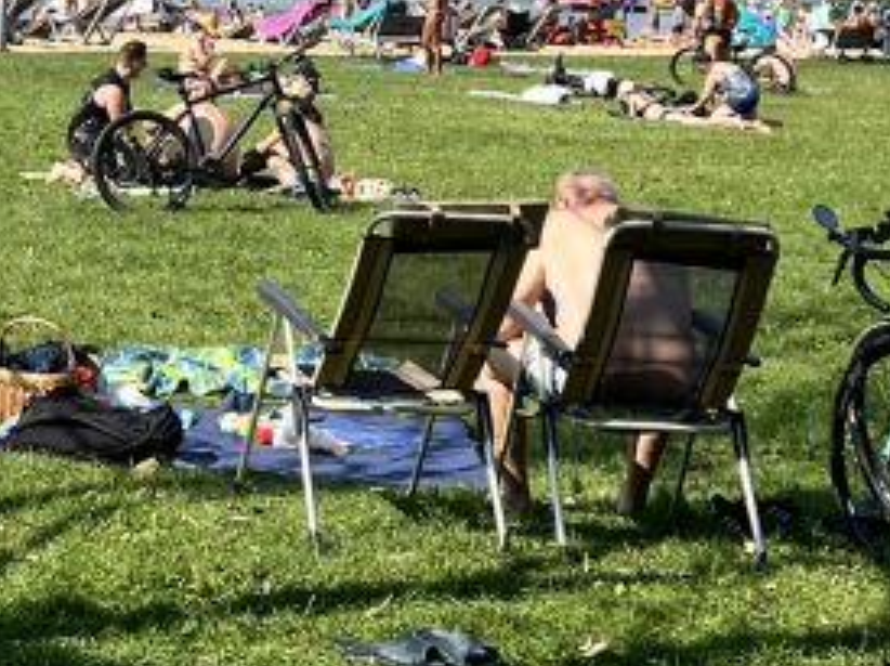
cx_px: 32
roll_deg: -1.6
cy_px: -88
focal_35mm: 95
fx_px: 2440
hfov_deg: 20.1
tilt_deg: +0.3
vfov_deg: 15.1
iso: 50
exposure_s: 1/4274
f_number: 1.5
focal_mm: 5.7
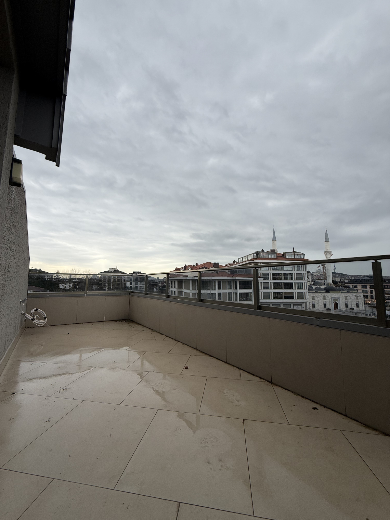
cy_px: 260
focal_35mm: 14
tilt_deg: +6.7
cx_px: 195
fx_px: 210
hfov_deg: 85.7
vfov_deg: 102.1
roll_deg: -0.7
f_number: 2.2
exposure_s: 1/424
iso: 50
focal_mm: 2.22
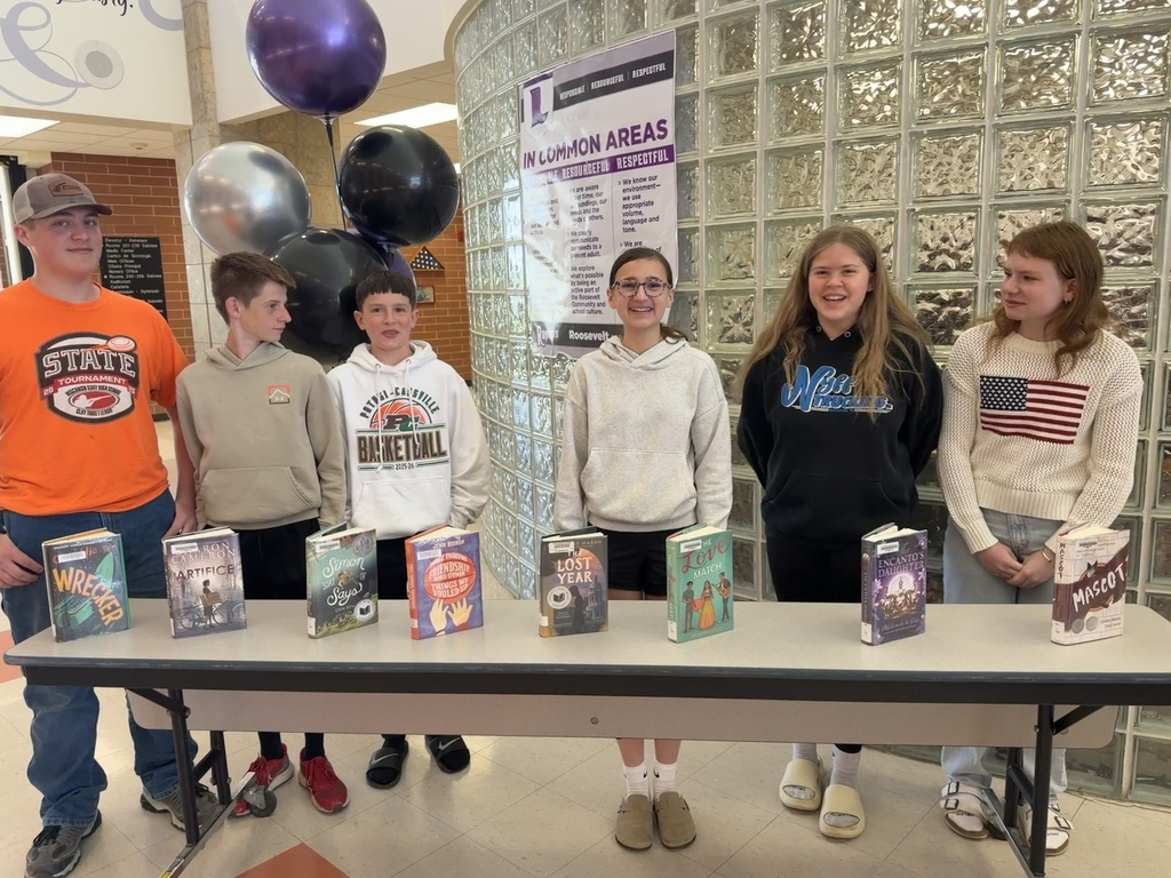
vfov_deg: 56.8
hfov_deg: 71.6
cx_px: 586
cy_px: 439
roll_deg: +0.3
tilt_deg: -8.6
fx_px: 812
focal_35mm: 24
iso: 200
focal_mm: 6.76
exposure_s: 1/121
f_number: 1.78
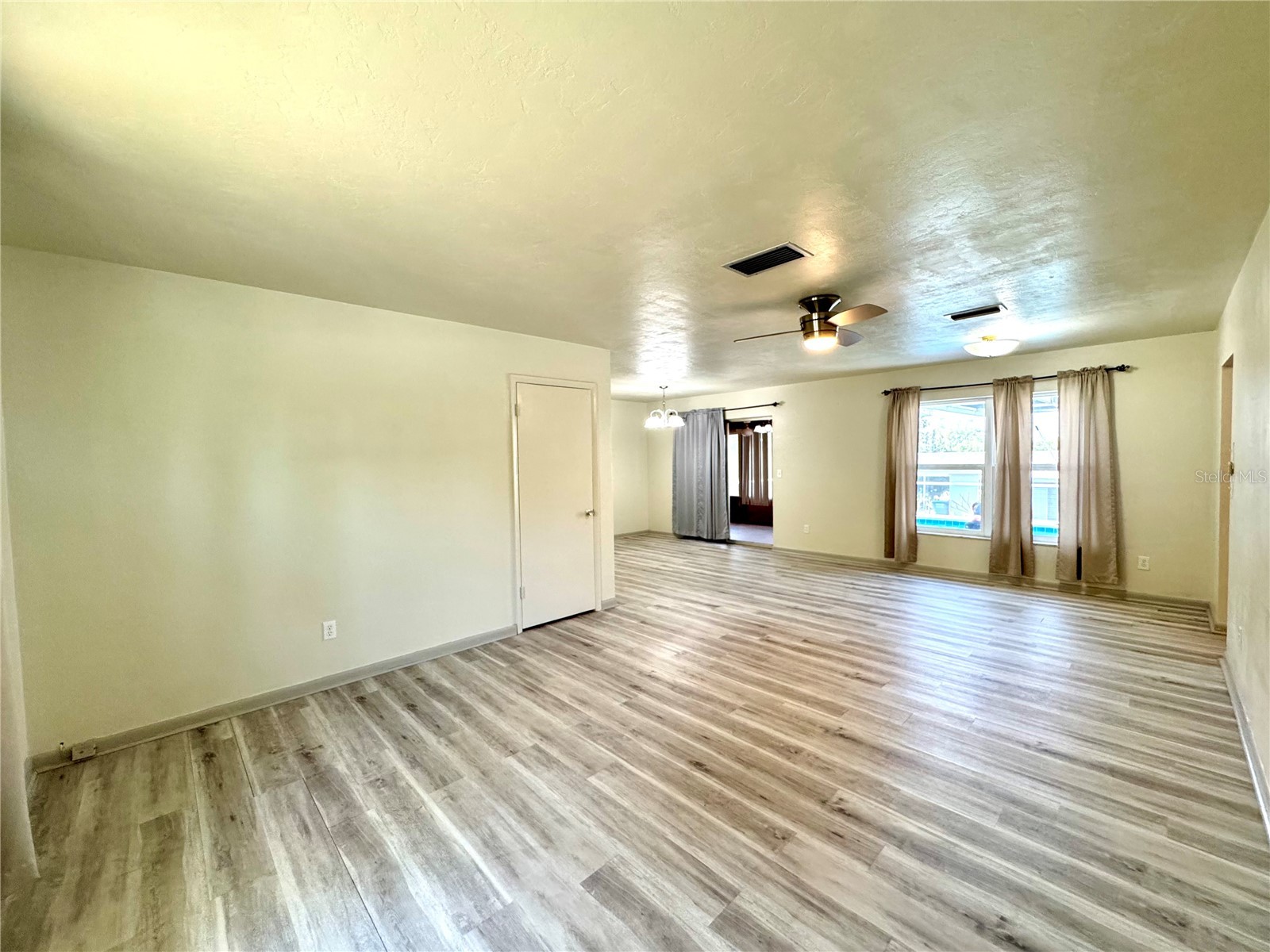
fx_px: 514
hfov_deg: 102.1
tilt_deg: -2.8
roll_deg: +0.8
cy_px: 476
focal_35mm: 14
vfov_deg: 85.7
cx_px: 635
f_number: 2.2
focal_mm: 2.22
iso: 250
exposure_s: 1/120
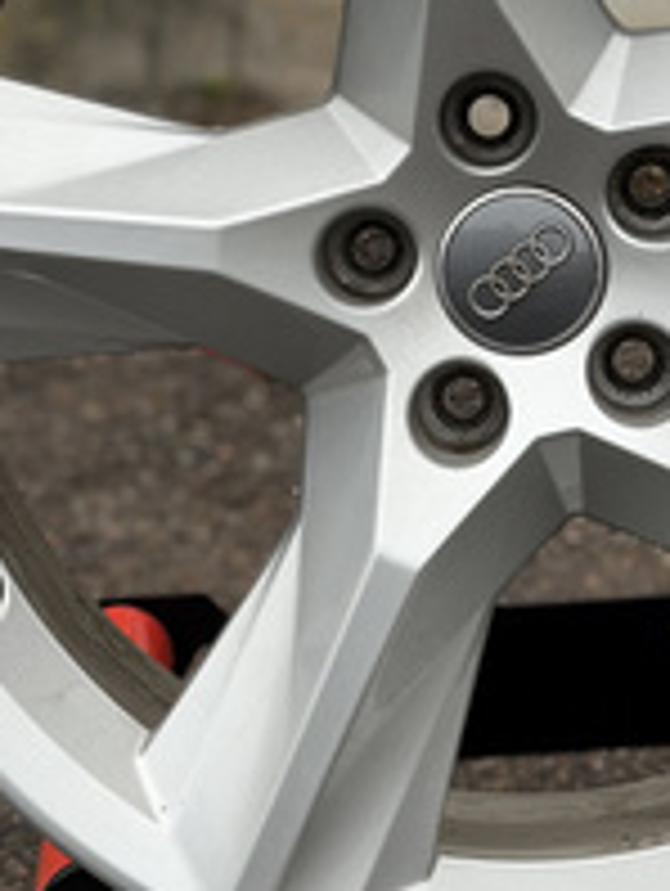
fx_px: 3116
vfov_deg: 16.2
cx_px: 510
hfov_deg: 12.2
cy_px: 274
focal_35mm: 121
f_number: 1.78
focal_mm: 6.76
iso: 64
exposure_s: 1/828
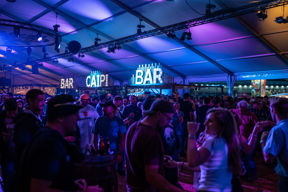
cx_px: 144
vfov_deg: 37.9
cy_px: 96
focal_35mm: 35
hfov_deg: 54.4
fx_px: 280
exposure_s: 1/250
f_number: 1.8
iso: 1250
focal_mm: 23
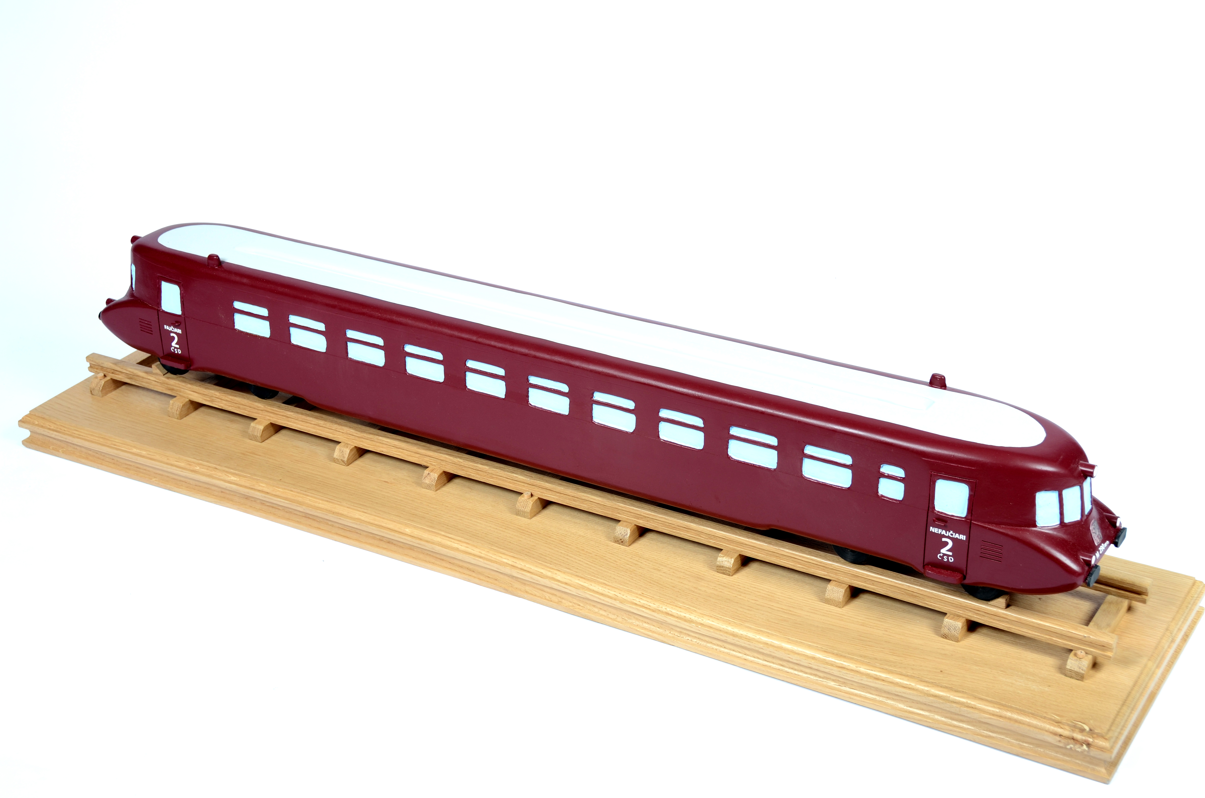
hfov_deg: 35.7
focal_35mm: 56
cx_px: 621
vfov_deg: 24.1
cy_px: 413
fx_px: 1870
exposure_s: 1/250
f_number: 9
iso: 100
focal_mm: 36
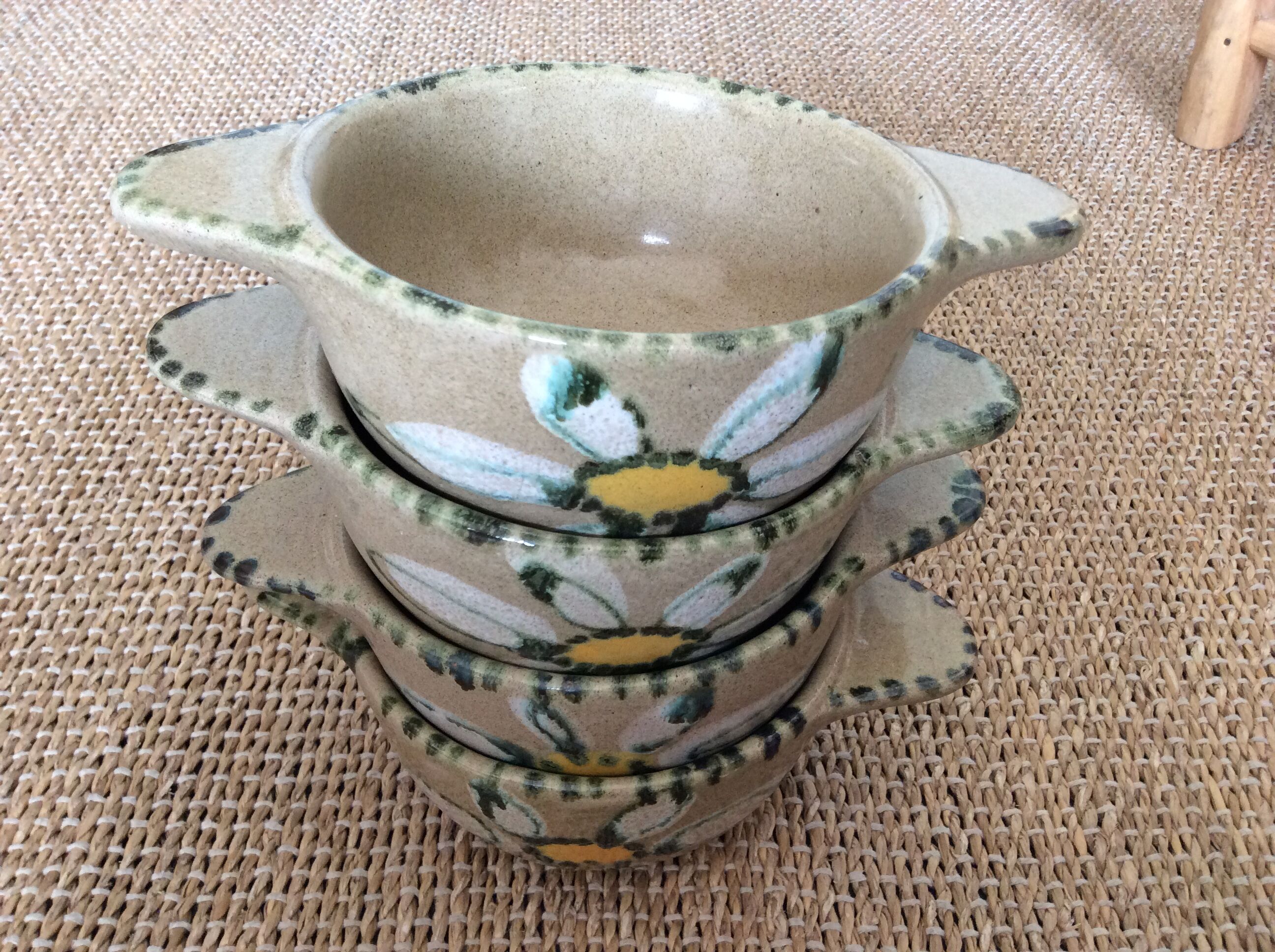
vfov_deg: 44.1
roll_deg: +0.2
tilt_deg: -41.3
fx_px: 1177
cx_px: 638
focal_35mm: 32
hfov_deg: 56.9
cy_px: 476
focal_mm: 3.3
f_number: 2.4
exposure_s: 1/25
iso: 100
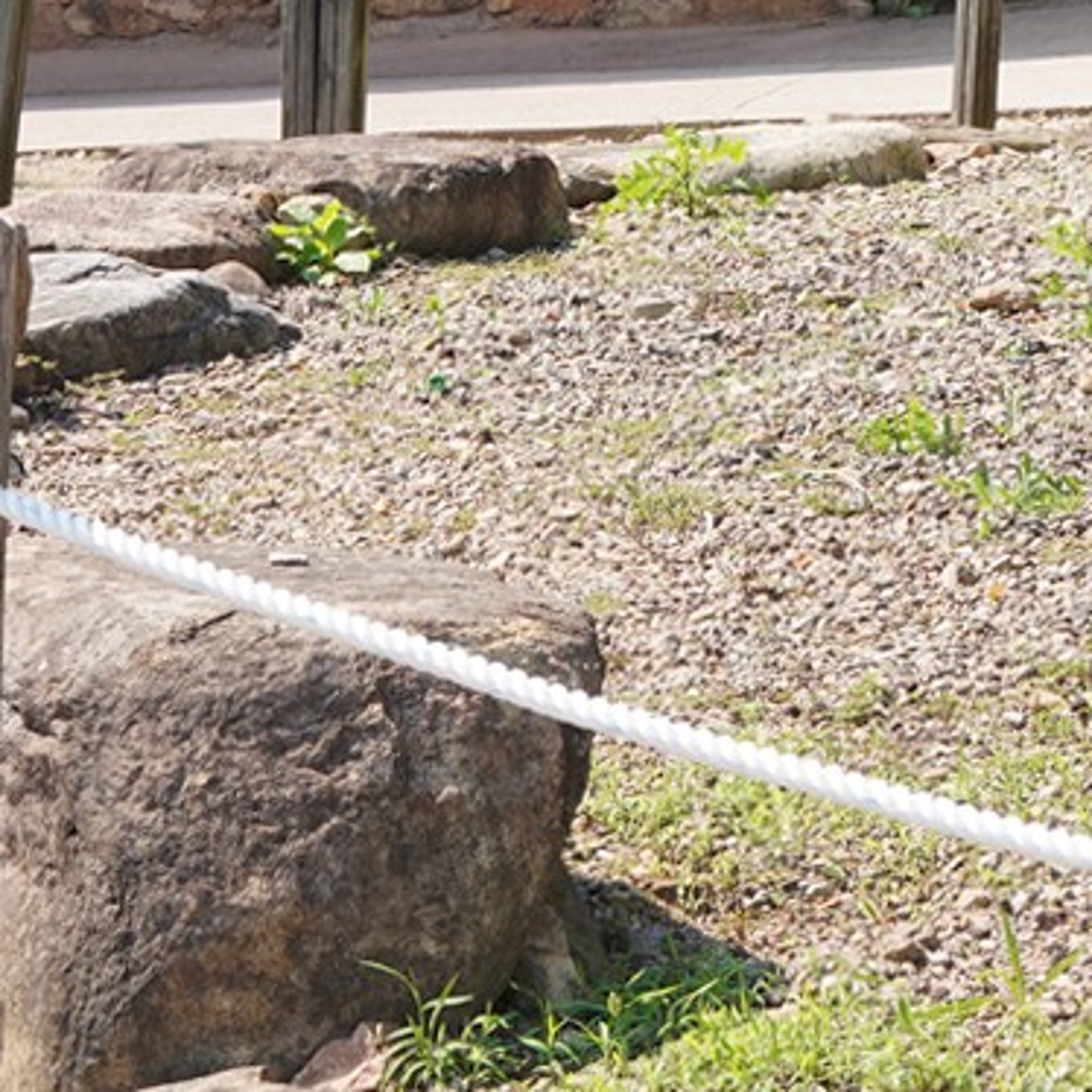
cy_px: -406
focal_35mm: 159
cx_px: 1448
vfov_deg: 10.7
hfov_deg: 10.7
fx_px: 5675
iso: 100
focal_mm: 35
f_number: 9
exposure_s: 1/100
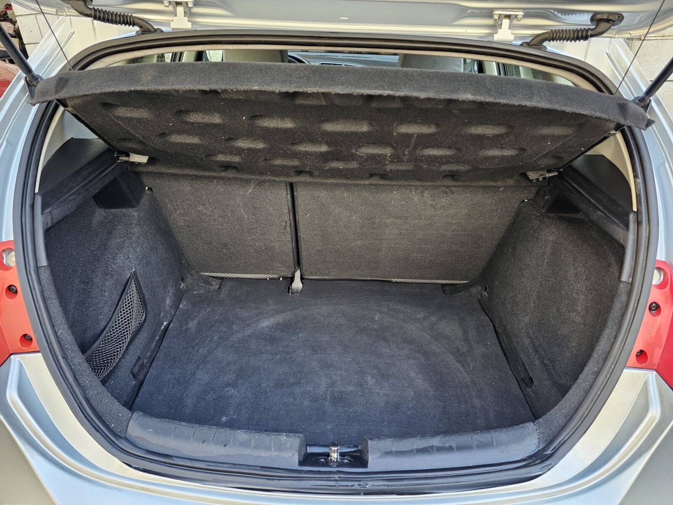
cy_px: 252
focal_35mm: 23
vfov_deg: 58.9
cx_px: 336
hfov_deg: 73.9
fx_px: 447
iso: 100
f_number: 1.7
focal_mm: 6.3
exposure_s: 1/120
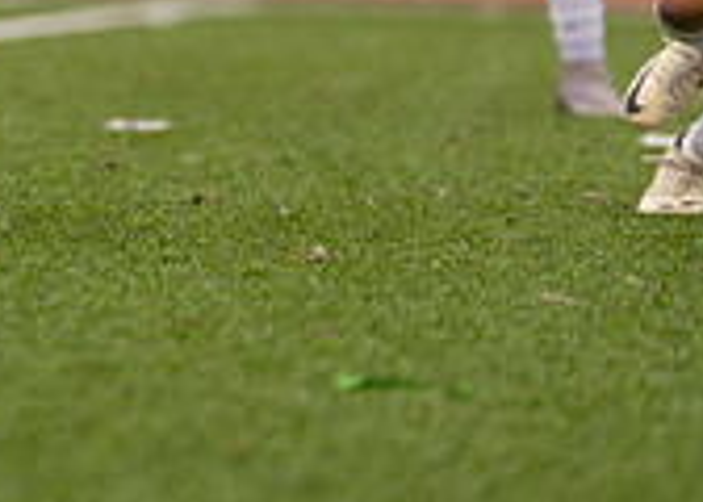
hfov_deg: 2.8
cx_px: -255
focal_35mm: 723
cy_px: -301
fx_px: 14435
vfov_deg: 2.0
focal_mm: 200
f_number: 2.8
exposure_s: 1/1250
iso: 400
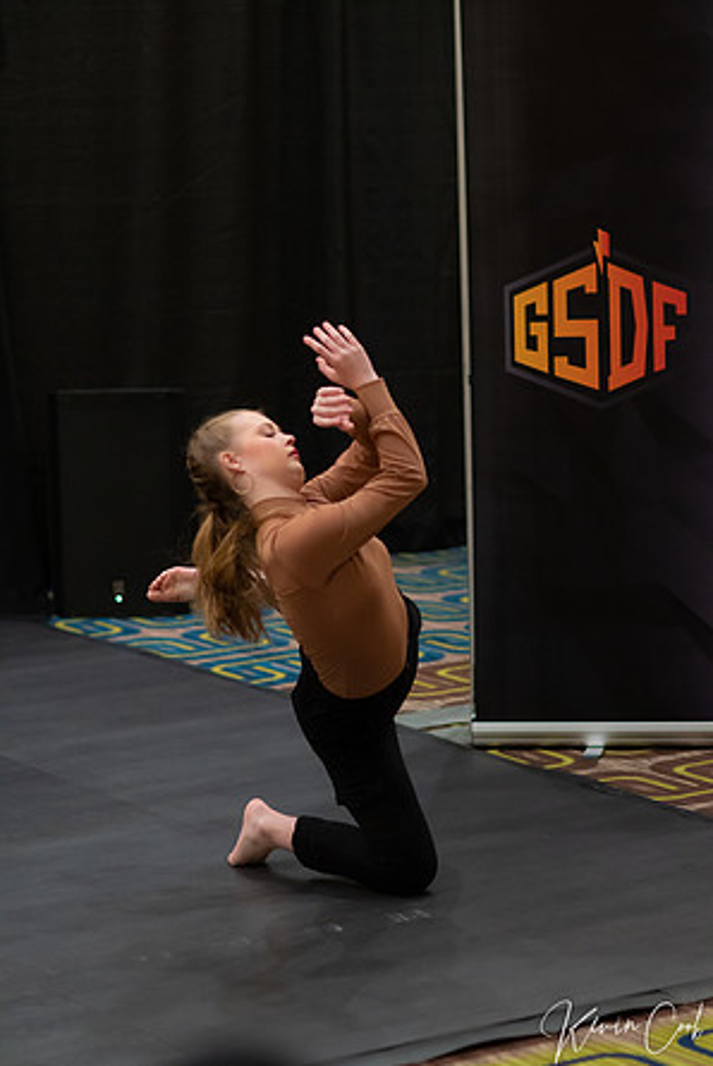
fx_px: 3796
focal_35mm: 128
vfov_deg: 16.0
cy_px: 531
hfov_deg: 10.7
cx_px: 356
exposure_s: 1/640
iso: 1600
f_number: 2
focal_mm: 85
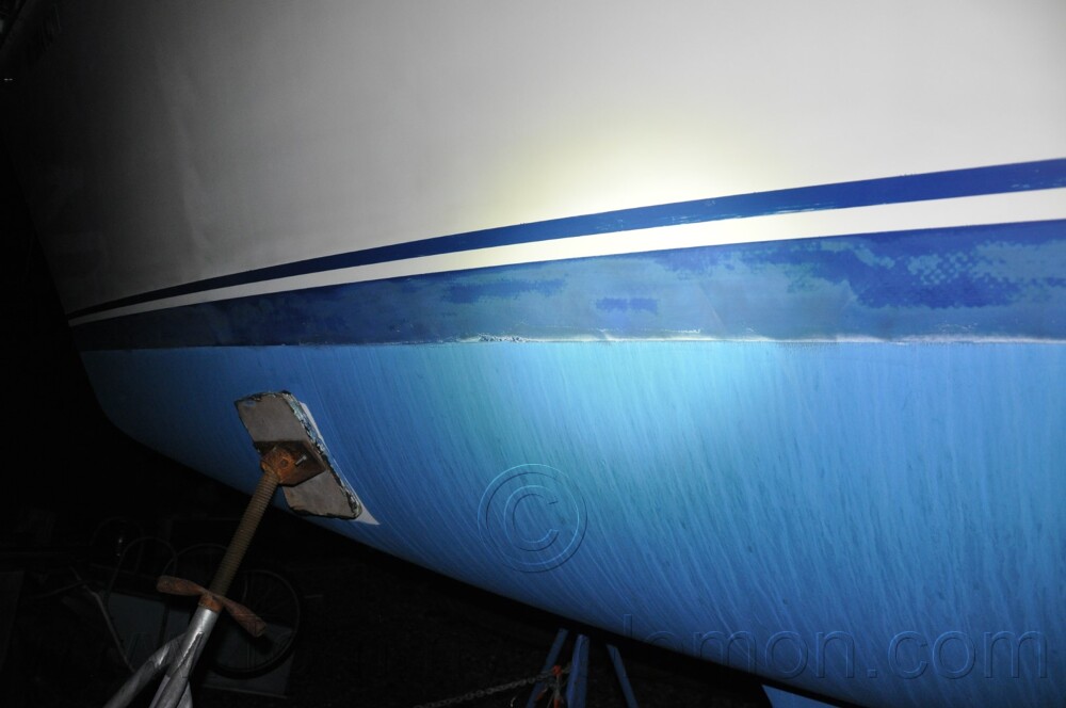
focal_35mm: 27
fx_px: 798
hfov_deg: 67.4
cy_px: 354
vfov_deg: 47.8
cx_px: 533
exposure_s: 1/60
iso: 800
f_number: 3.5
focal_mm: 18
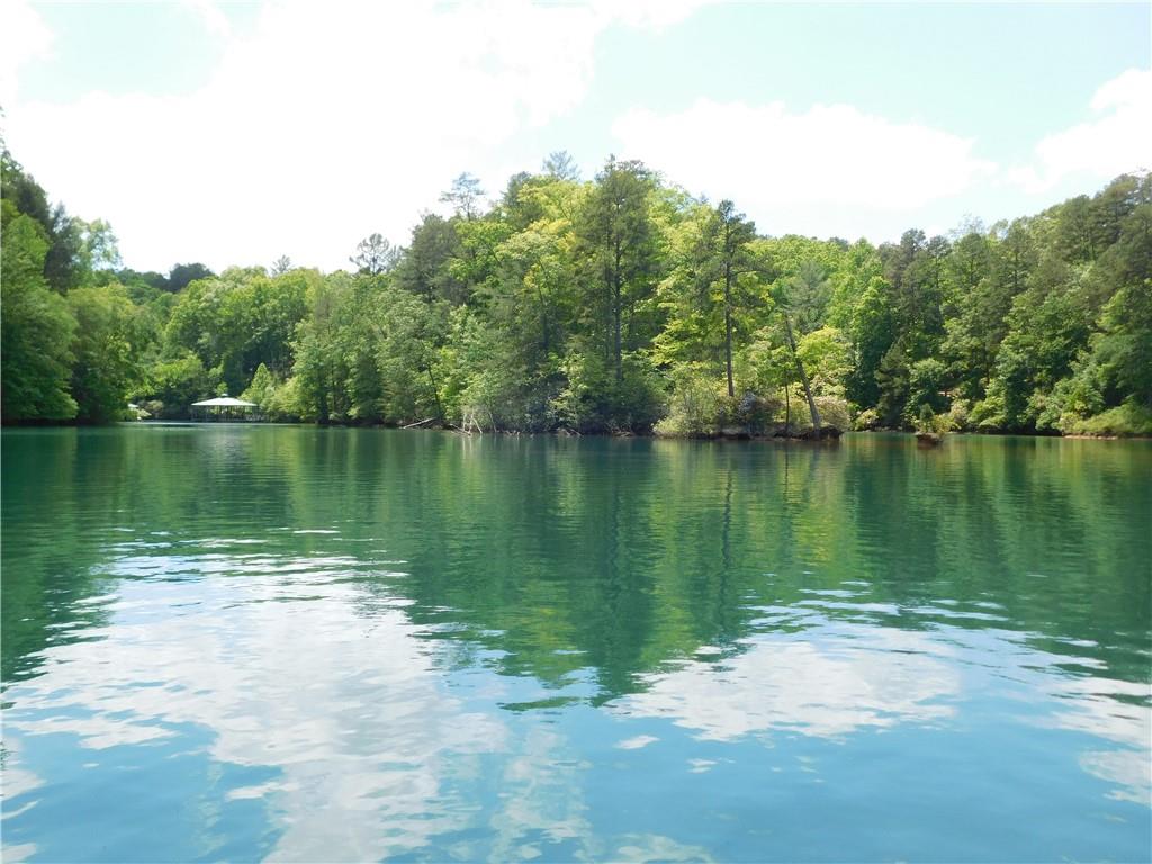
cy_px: 432
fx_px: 998
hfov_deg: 60.0
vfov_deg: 46.8
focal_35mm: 30
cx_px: 576
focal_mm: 5.3
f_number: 3.2
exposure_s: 1/640
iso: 125
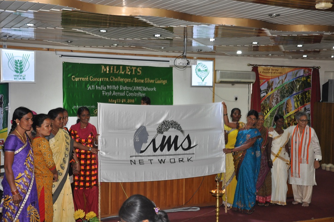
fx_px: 445
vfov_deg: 28.0
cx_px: 167
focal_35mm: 48
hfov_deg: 41.2
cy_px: 111
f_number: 4.2
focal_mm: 32
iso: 800
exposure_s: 1/60
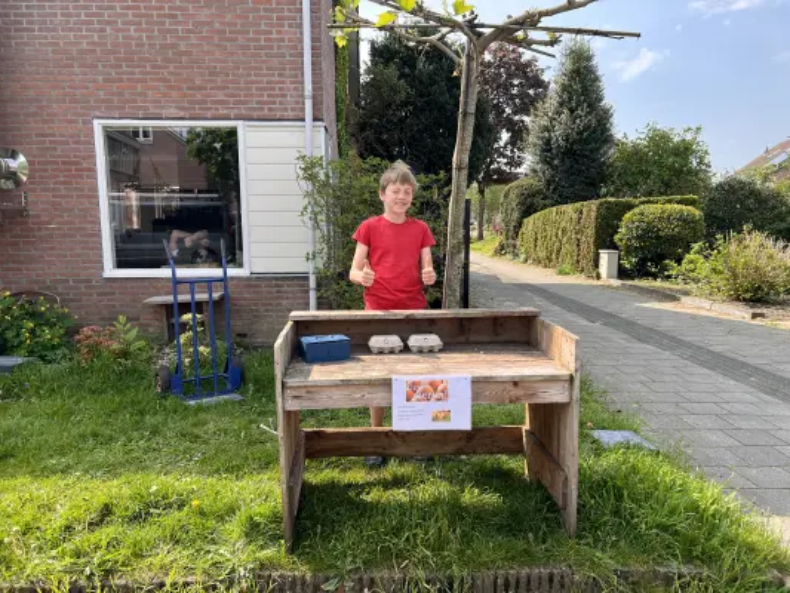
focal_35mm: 26
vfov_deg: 53.1
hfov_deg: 67.3
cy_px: 296
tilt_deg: -7.1
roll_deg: +0.3
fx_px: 594
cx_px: 395
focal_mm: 5.7
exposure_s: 1/1196
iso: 50
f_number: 1.5
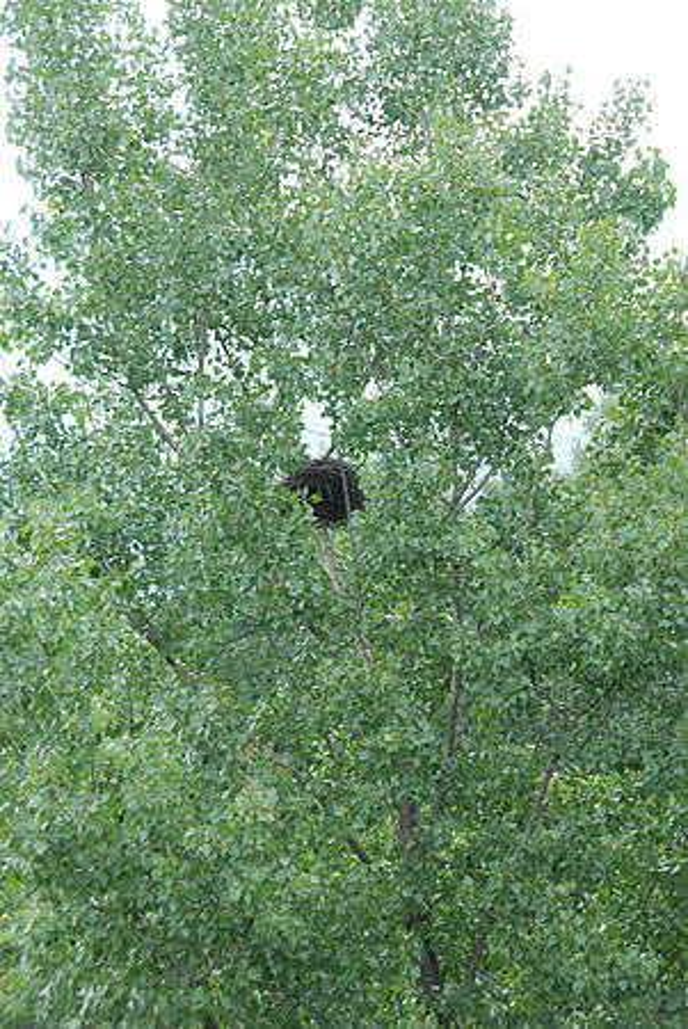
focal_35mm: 98
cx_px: 344
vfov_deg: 20.9
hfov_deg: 14.1
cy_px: 514
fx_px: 2788
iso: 250
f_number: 5
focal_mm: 65
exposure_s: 1/100
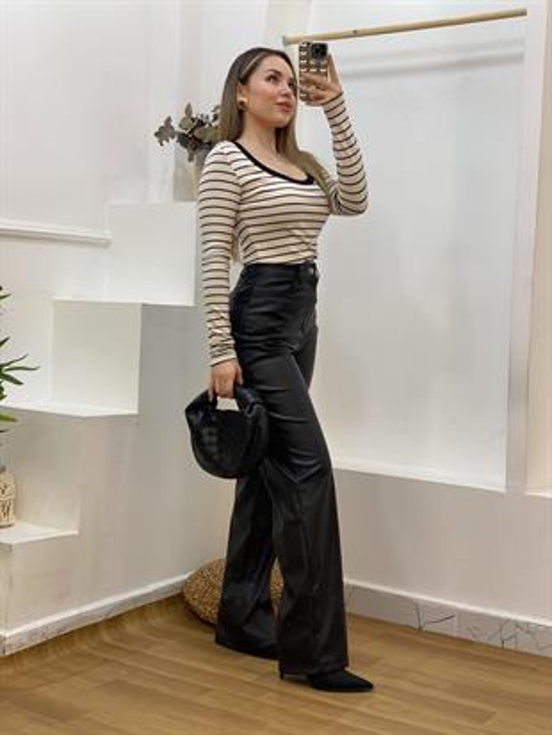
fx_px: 1105
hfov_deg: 28.0
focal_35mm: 52
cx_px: 276
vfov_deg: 36.8
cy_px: 368
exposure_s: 1/100
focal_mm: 6
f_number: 2
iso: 80
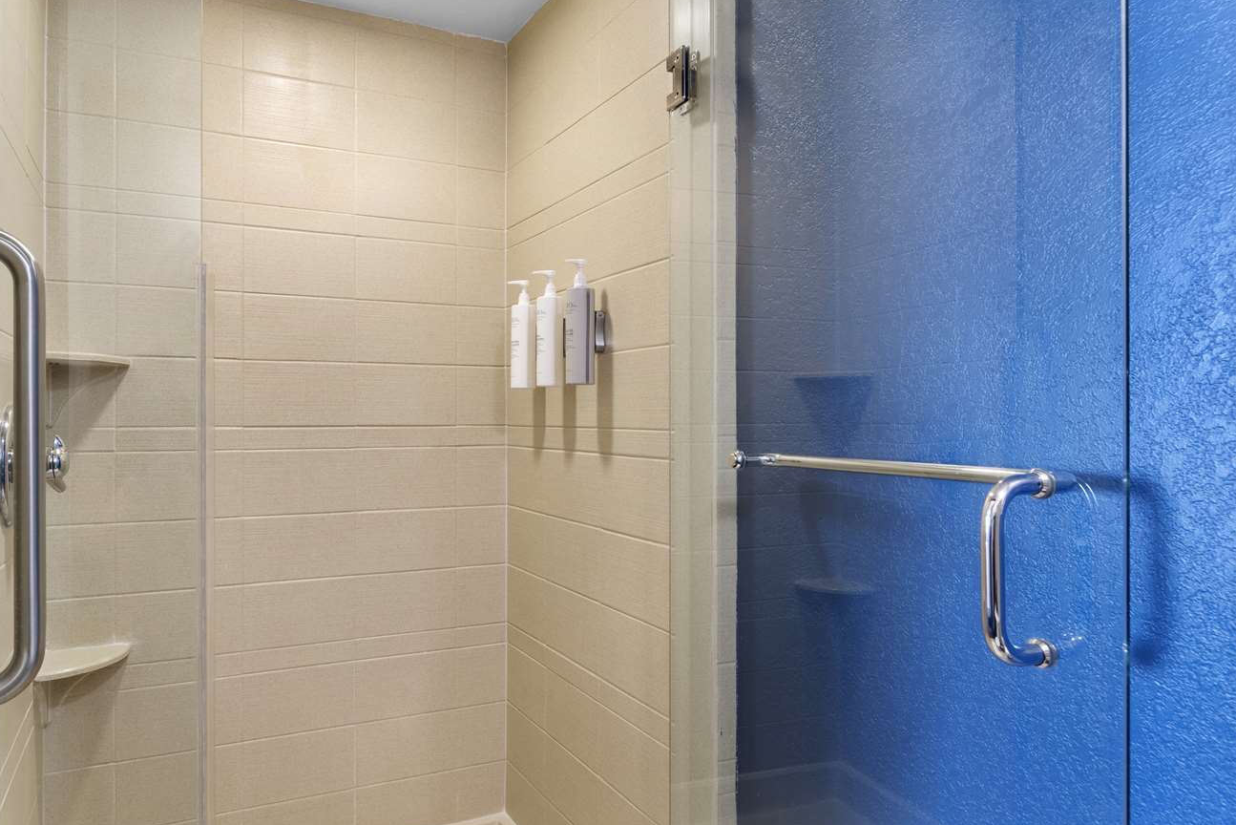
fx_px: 755
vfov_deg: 57.2
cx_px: 525
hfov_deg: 78.1
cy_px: 426
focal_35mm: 22
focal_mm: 13
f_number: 11
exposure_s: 5
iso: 200
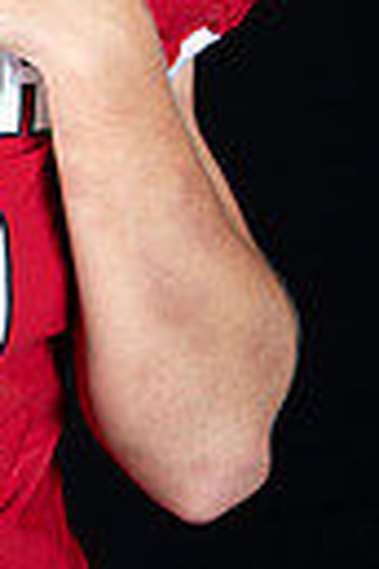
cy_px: 110
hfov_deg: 7.4
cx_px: -251
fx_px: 2874
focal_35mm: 182
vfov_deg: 11.3
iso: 320
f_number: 9
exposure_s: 1/160
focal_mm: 52
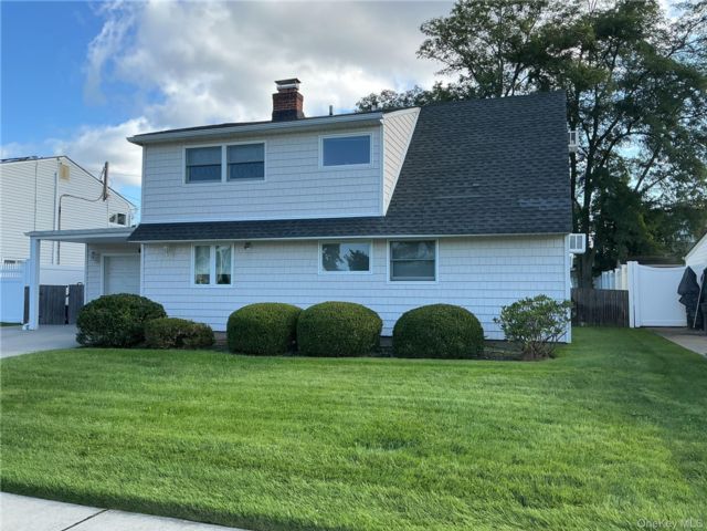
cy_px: 266
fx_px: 592
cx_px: 354
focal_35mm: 29
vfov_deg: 48.2
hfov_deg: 61.7
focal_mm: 3
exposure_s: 1/635
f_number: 1.8
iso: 25
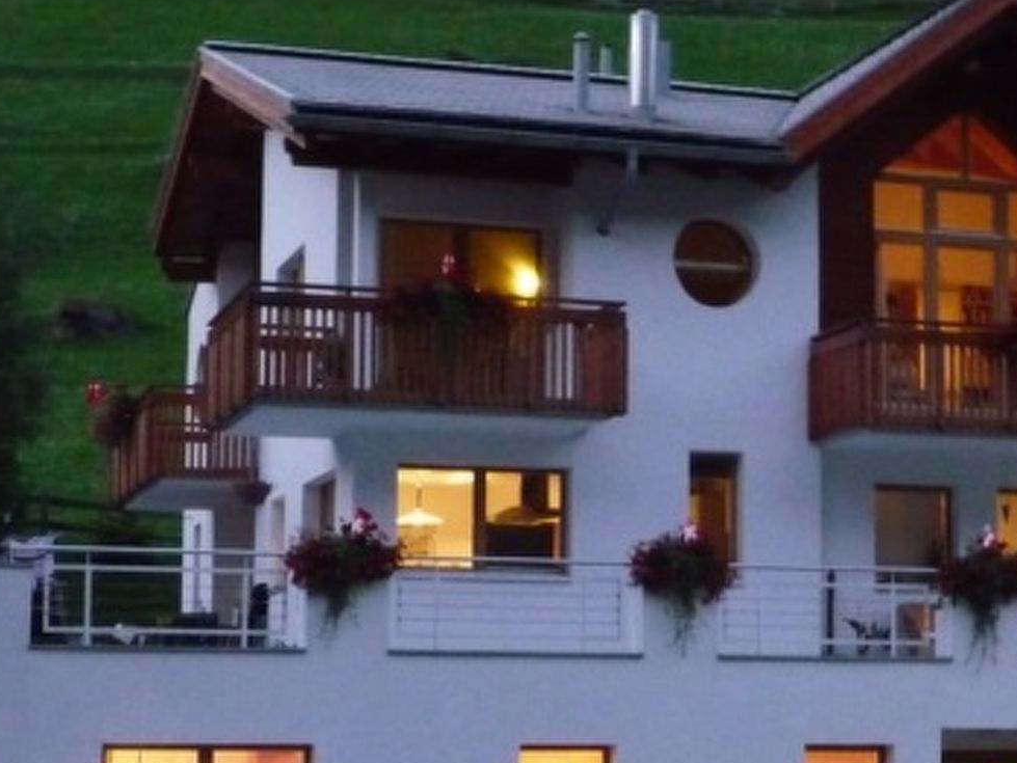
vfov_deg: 16.1
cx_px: 750
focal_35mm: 92
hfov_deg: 21.1
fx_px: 2704
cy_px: 421
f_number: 4.3
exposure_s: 1/8
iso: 800
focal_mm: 7.8
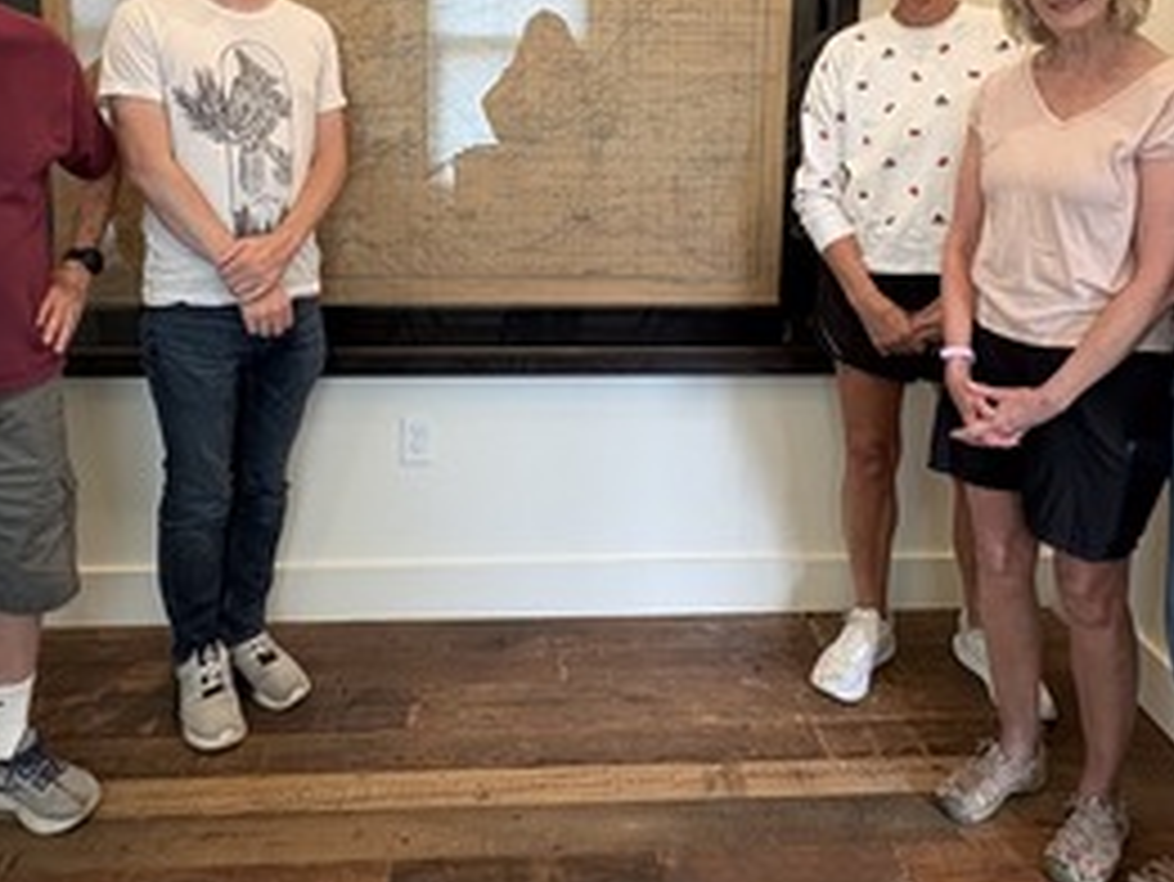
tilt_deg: -7.3
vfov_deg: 45.8
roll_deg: -1.3
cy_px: 178
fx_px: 984
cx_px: 594
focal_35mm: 29
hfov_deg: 61.6
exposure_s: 1/60
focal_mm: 2.22
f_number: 2.2
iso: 200
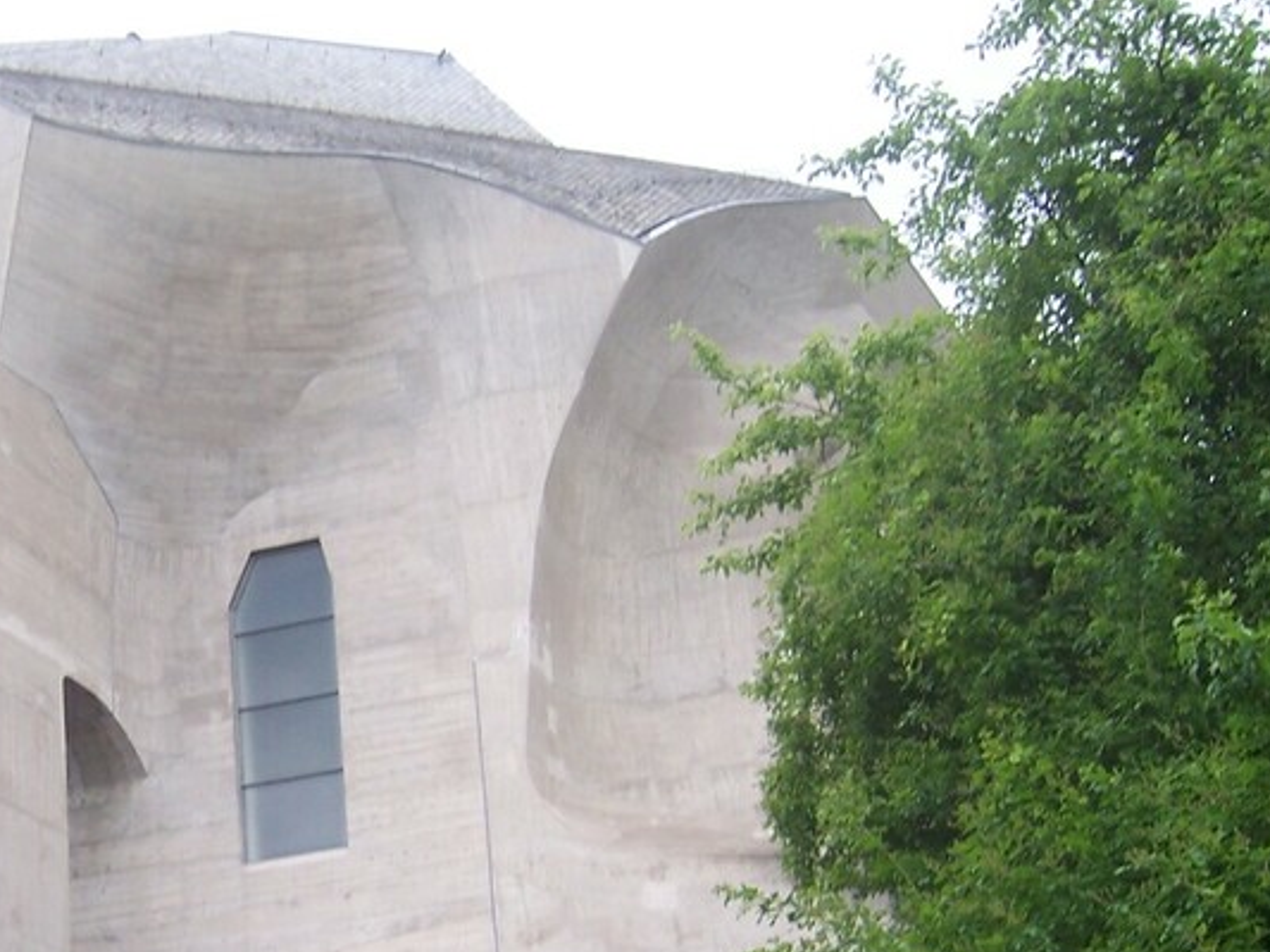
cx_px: 63
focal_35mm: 72
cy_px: 714
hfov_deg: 25.9
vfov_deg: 20.3
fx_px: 2642
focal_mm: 6.2
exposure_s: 1/100
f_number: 2.8
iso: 80
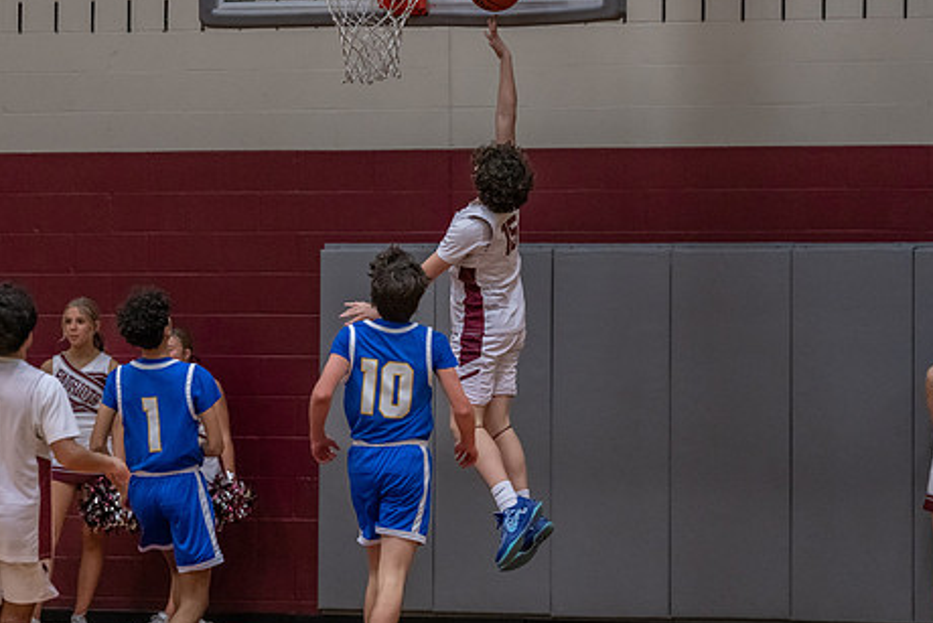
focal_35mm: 205
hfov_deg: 10.0
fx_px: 5314
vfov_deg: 6.7
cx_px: 475
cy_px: 276
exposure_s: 1/1000
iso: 2000
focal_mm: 144
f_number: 2.8
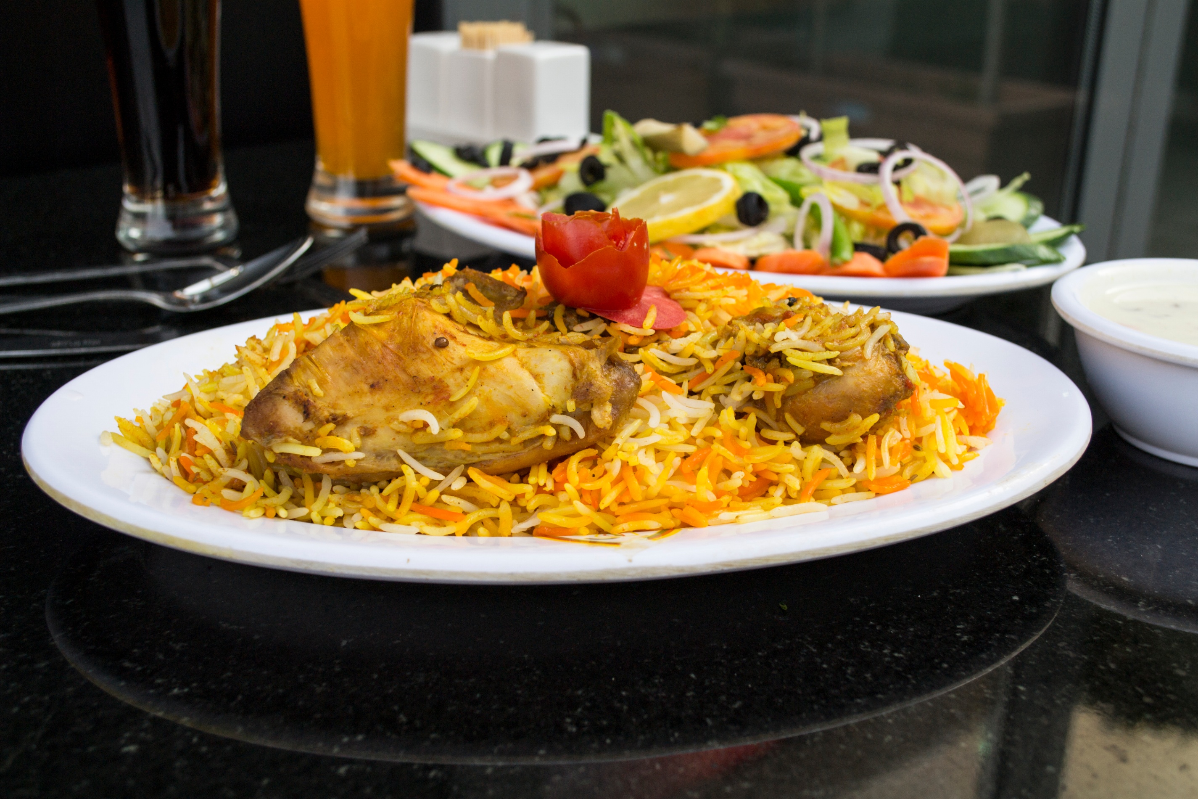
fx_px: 1398
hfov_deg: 46.4
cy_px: 400
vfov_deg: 31.9
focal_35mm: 42
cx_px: 599
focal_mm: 28
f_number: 5.6
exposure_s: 1/125
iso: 160
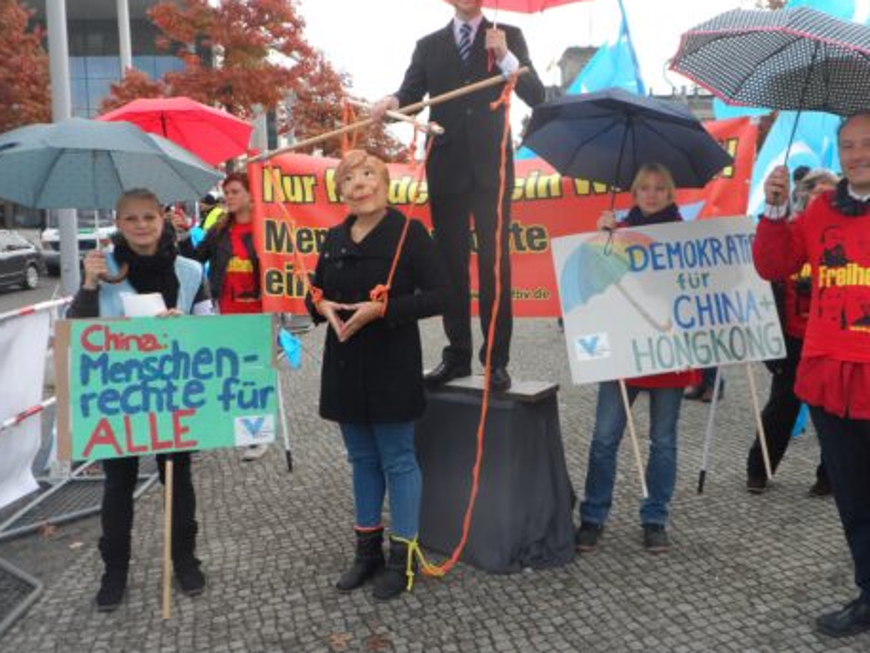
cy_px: 274
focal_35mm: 33
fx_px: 830
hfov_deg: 55.1
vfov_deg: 42.8
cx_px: 501
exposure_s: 1/250
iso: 80
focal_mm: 4.9
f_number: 3.1
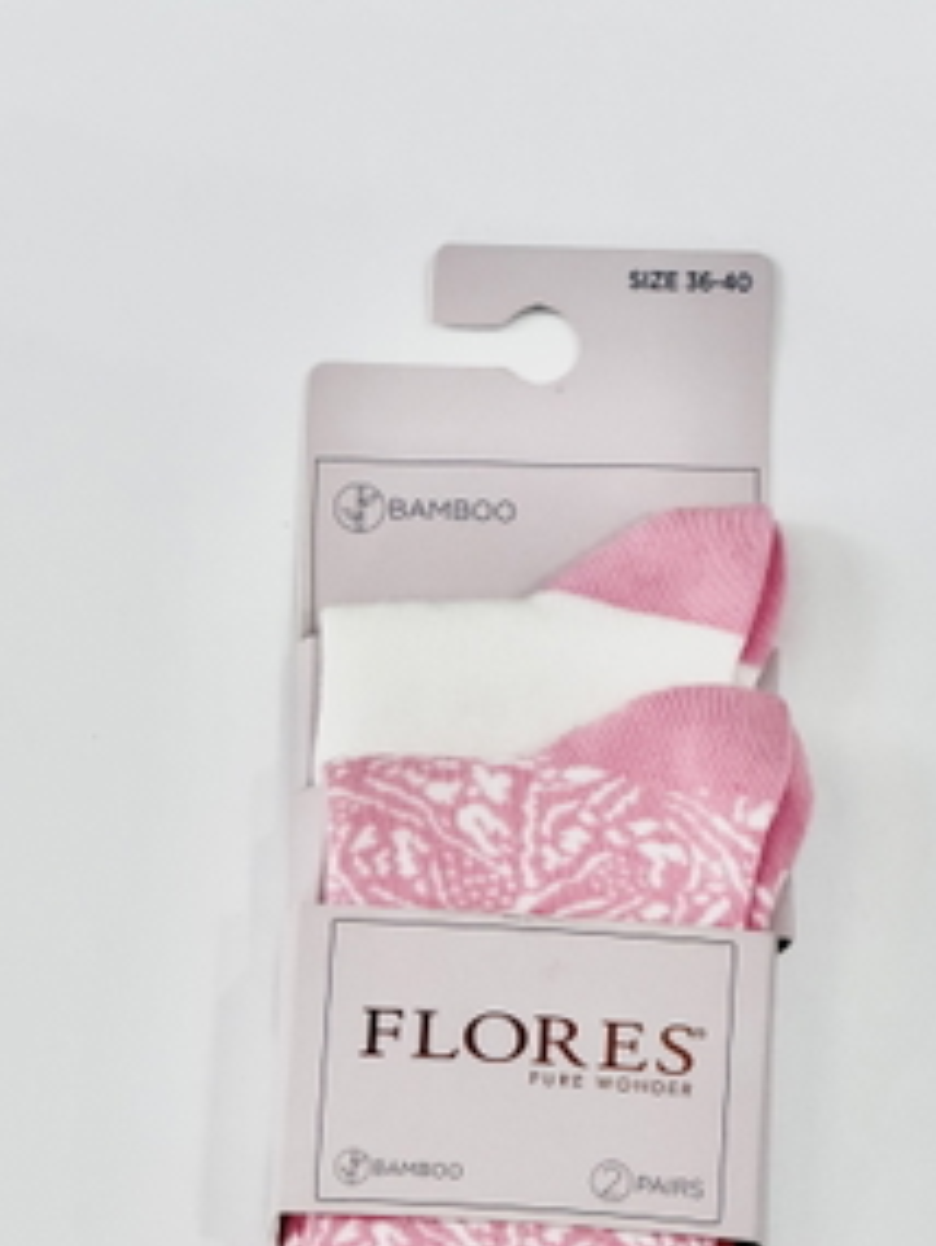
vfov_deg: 10.6
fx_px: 6737
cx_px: 560
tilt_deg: -79.4
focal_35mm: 187
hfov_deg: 7.9
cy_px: 912
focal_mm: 16.89
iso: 320
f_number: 2.8
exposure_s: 1/100
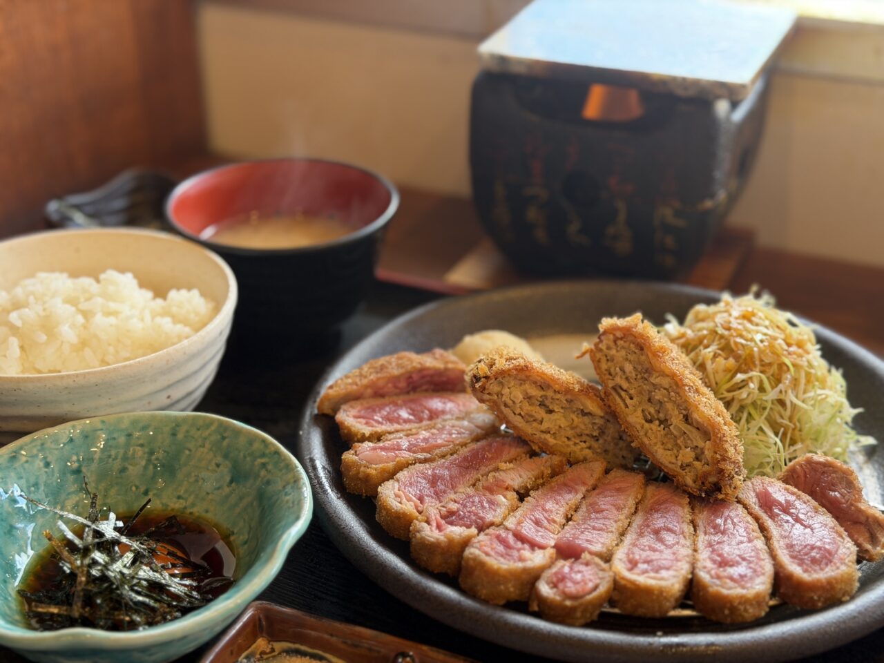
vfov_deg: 30.3
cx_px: 442
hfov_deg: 39.7
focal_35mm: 48
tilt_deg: -29.4
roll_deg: +1.2
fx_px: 1226
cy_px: 332
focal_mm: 6.76
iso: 100
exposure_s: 1/72
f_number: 1.78
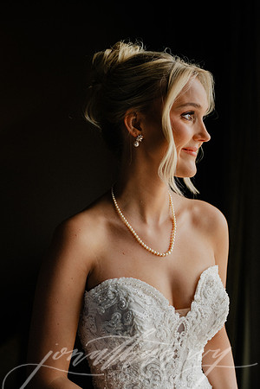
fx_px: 596
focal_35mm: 55
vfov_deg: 36.2
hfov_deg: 24.6
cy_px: 194
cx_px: 130
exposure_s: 1/320
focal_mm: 55
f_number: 2.8
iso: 640
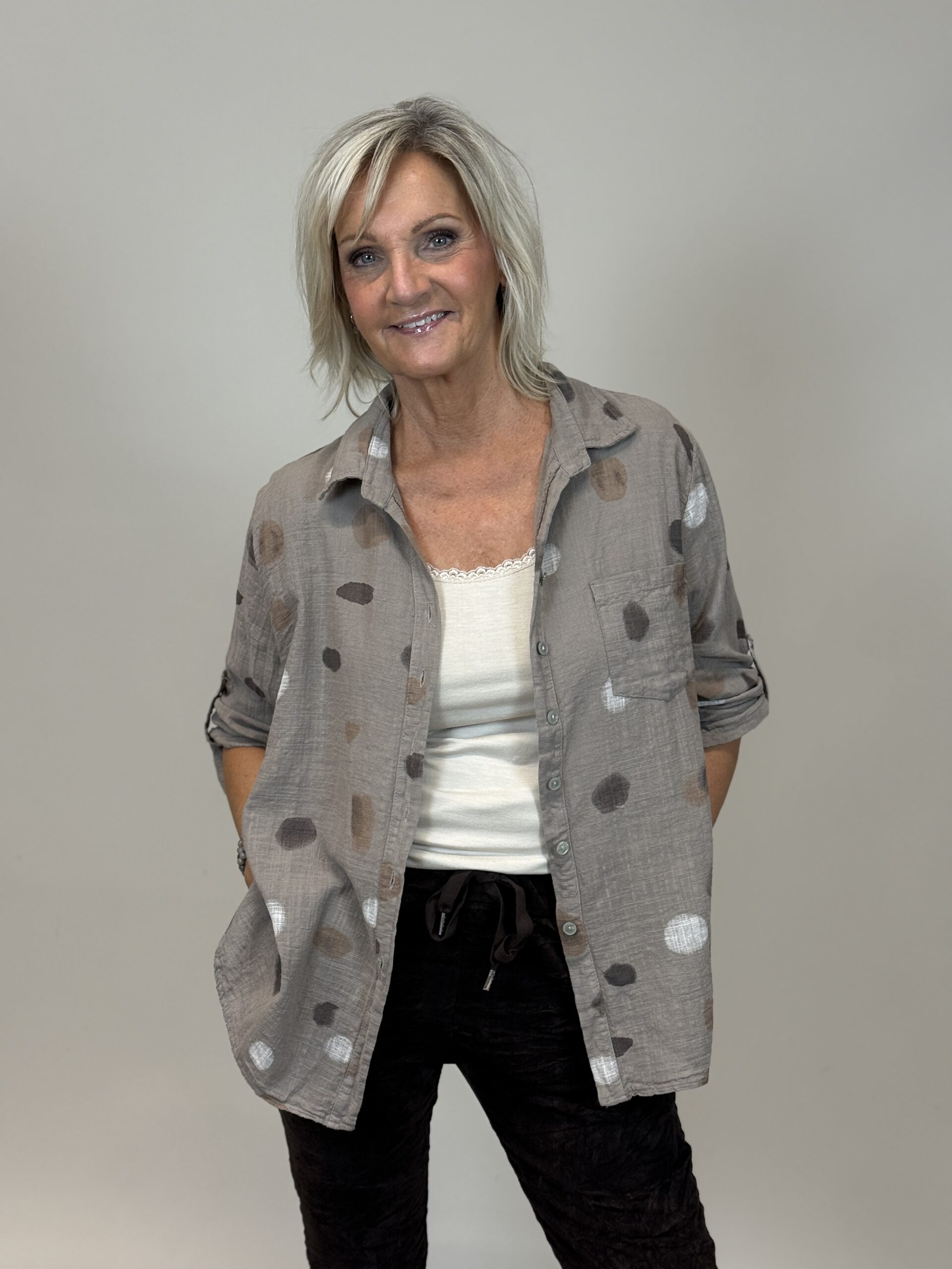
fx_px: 1760
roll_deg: -3.2
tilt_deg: -8.5
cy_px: 634
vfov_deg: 39.7
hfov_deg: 30.3
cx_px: 476
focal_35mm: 48
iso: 100
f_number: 1.78
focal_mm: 6.76
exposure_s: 1/98
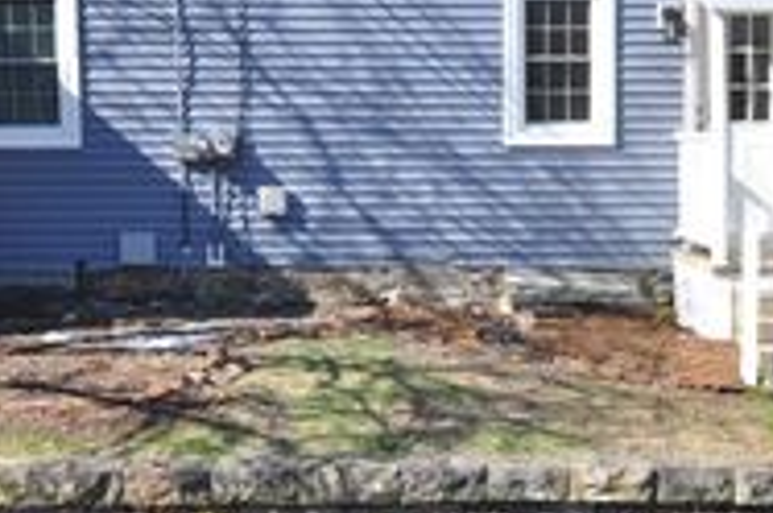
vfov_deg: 19.8
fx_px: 1465
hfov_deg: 29.6
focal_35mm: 68
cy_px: 211
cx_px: 368
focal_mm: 17
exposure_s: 1/320
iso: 250
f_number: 8
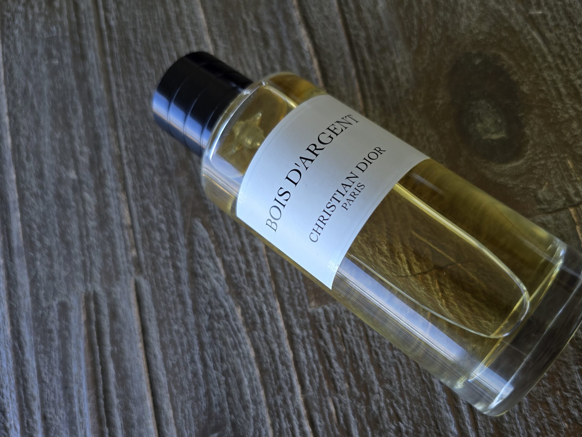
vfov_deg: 51.3
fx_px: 454
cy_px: 229
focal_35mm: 27
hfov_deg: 64.9
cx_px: 341
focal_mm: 6.3
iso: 50
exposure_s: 1/180
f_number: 1.7
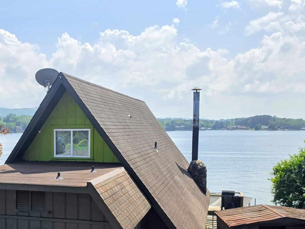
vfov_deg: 29.8
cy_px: 170
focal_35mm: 48
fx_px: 423
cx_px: 64
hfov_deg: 38.3
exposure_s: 1/7939
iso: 50
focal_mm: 6.5
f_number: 1.4
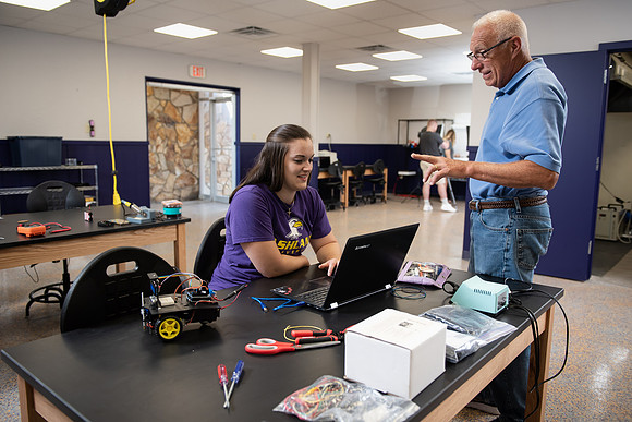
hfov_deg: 65.5
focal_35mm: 28
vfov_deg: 46.4
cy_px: 211
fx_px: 492
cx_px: 316
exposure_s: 1/200
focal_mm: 28
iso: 640
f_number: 3.5
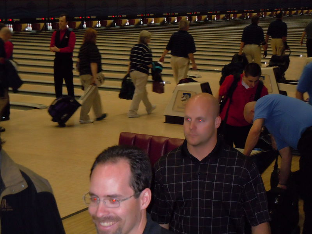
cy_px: 117
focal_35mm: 89
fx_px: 802
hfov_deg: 22.0
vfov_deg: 16.6
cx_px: 156
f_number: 4.4
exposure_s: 1/50
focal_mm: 16
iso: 800
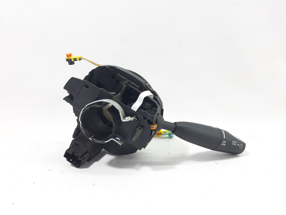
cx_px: 143
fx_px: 223
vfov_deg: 51.3
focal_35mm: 27
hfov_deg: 65.3
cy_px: 108
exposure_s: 1/50
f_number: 1.7
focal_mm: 3.93
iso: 80
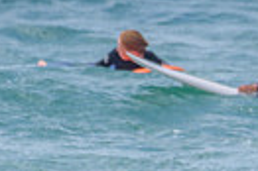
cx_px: 400
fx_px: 19447
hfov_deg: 0.8
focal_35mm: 2717
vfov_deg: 0.5
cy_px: 181
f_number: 5.6
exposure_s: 1/1600
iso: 180
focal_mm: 500
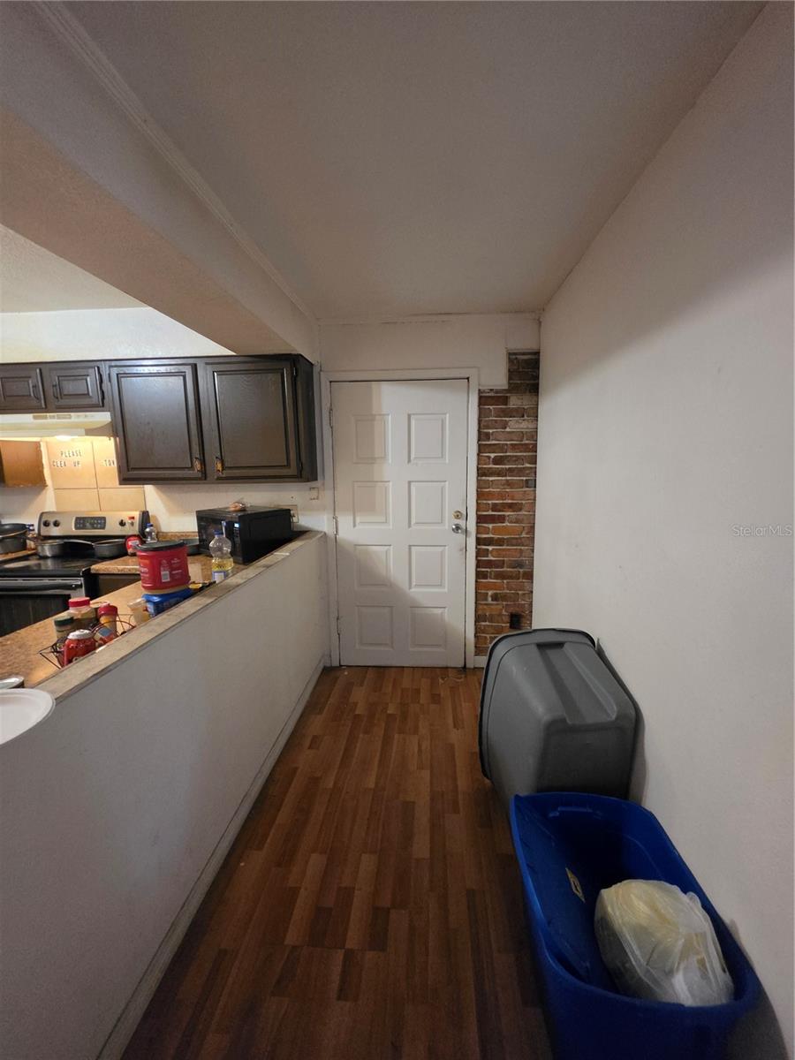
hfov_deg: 89.9
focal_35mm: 13
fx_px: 398
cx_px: 398
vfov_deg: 106.2
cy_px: 530
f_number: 1.9
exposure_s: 1/60
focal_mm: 2.2
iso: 1000
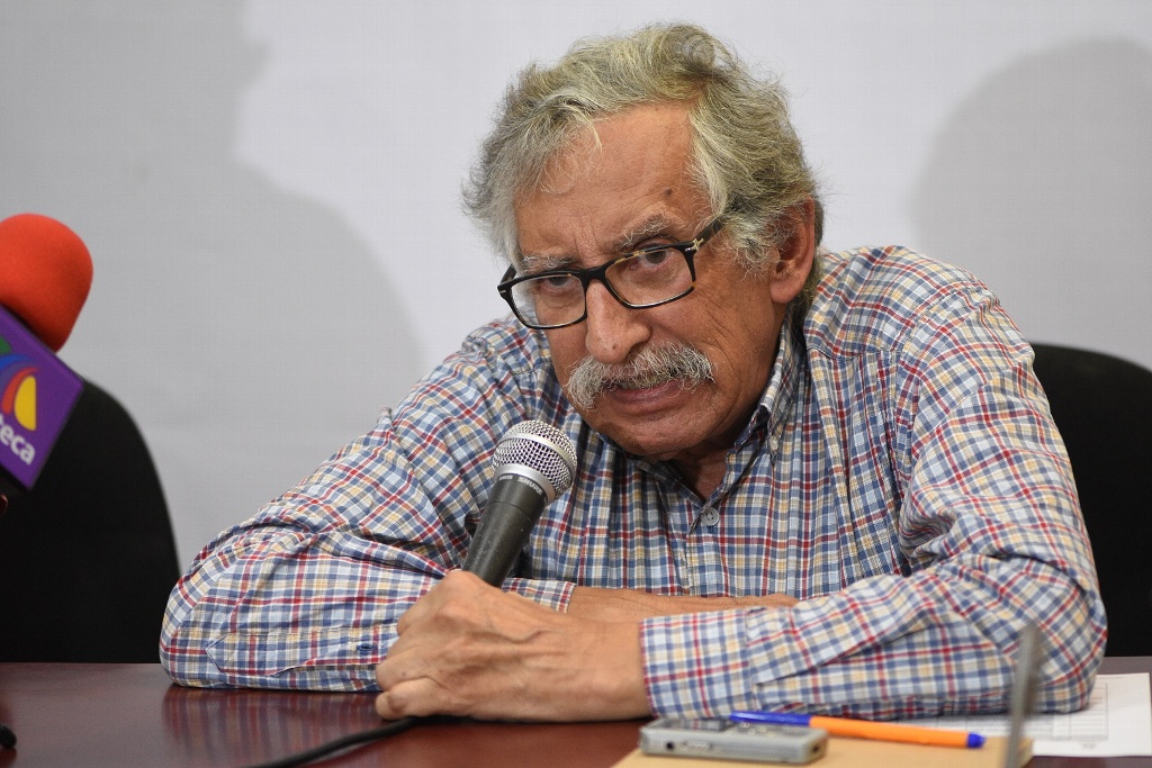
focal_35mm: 158
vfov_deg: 8.7
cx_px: 576
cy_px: 384
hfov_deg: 13.0
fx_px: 5040
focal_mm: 105
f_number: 2.8
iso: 1600
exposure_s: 1/160
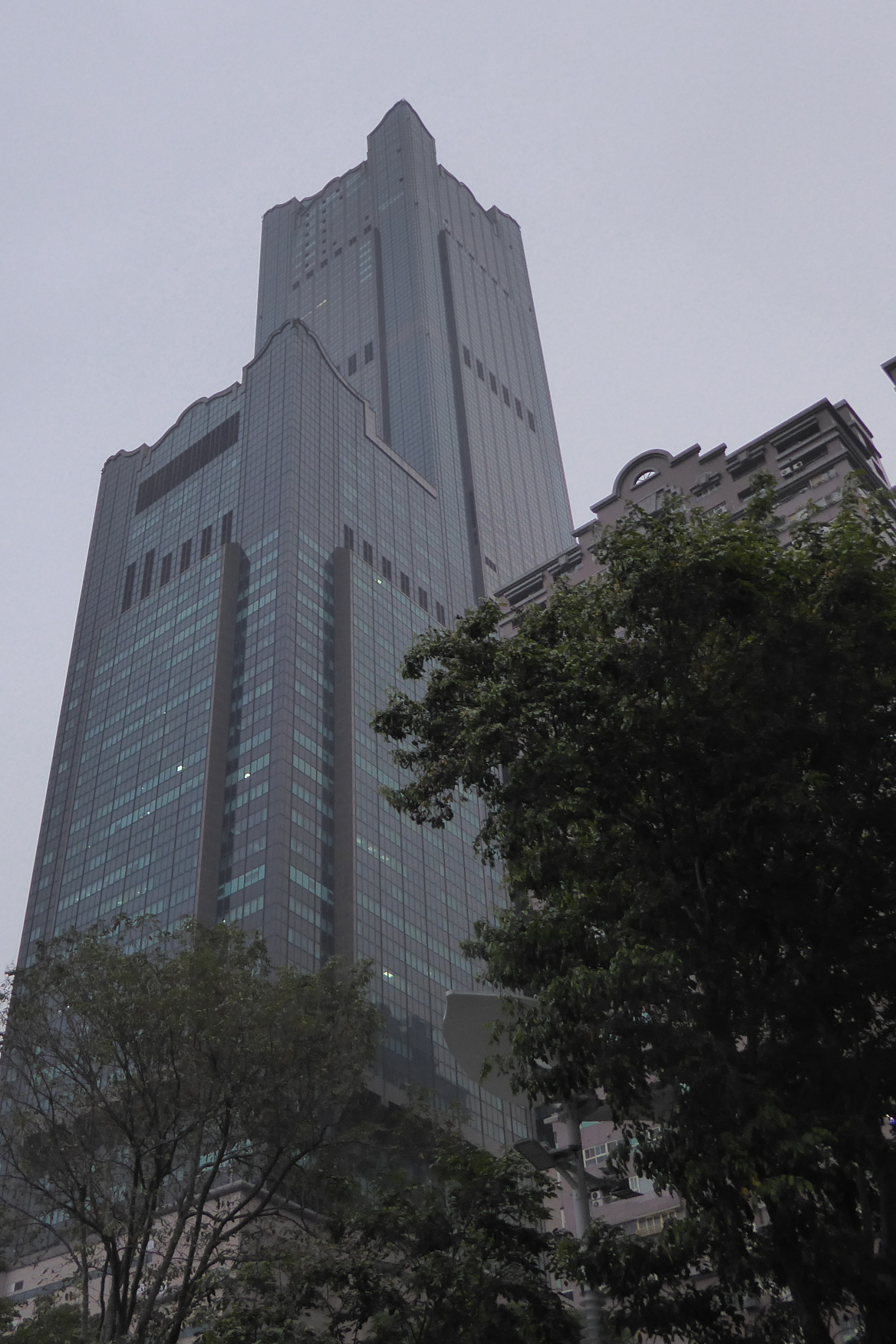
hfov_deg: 34.5
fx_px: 1419
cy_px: 634
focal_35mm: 38
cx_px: 249
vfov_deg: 50.7
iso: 200
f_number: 3.3
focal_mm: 4.3
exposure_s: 1/125
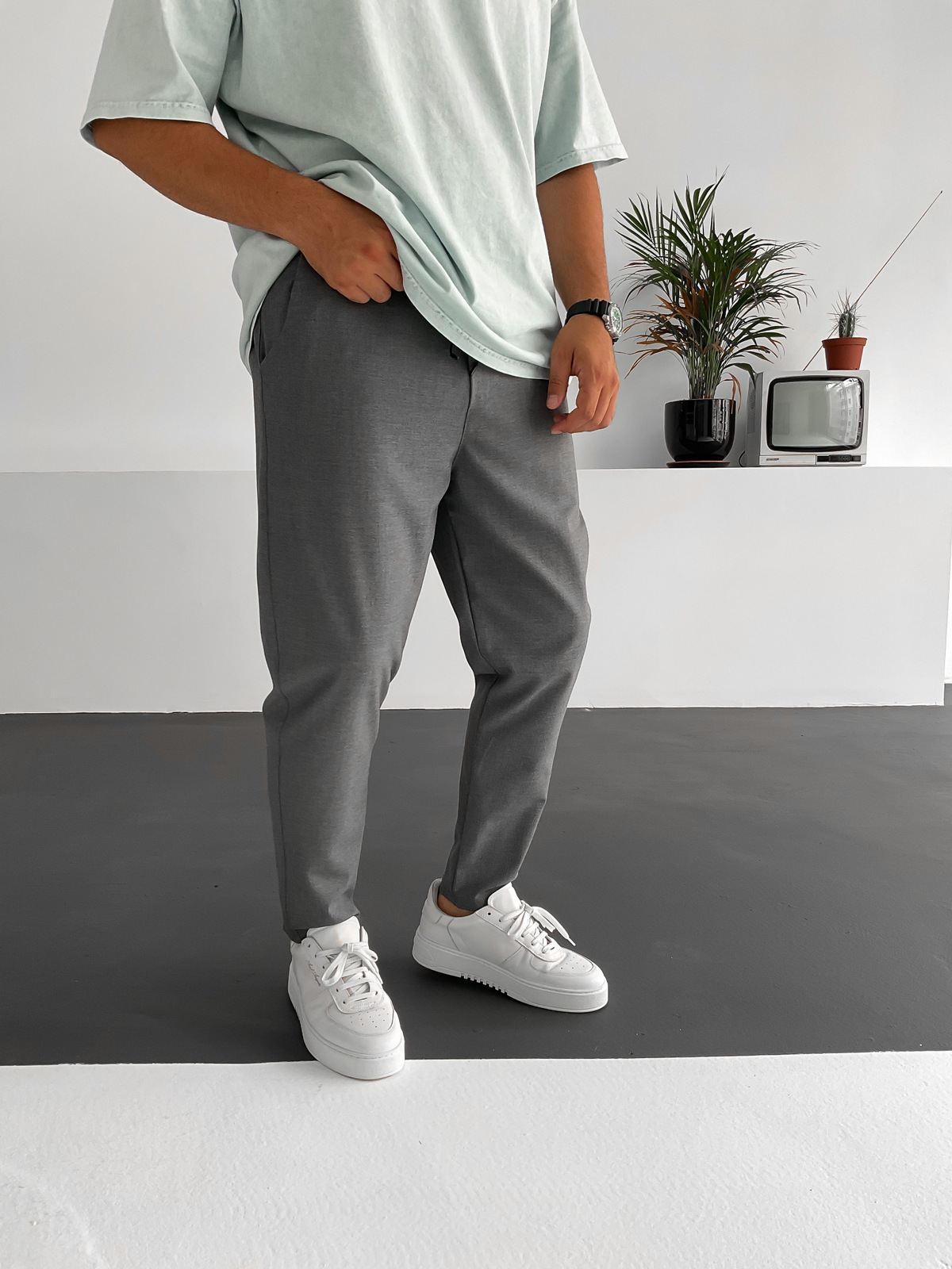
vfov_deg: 61.7
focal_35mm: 29
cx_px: 476
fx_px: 1063
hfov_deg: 48.2
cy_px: 634
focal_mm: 3
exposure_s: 1/120
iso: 40
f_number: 1.8
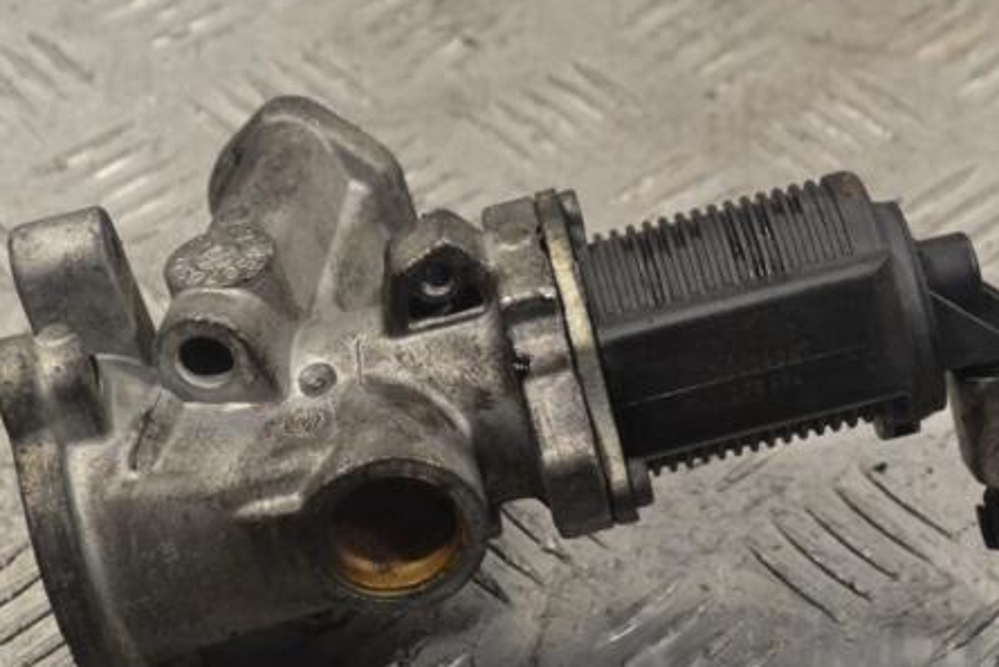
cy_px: 348
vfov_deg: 14.1
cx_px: 543
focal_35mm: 97
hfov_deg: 21.0
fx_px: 2692
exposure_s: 1/320
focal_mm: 48
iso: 3200
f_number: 9
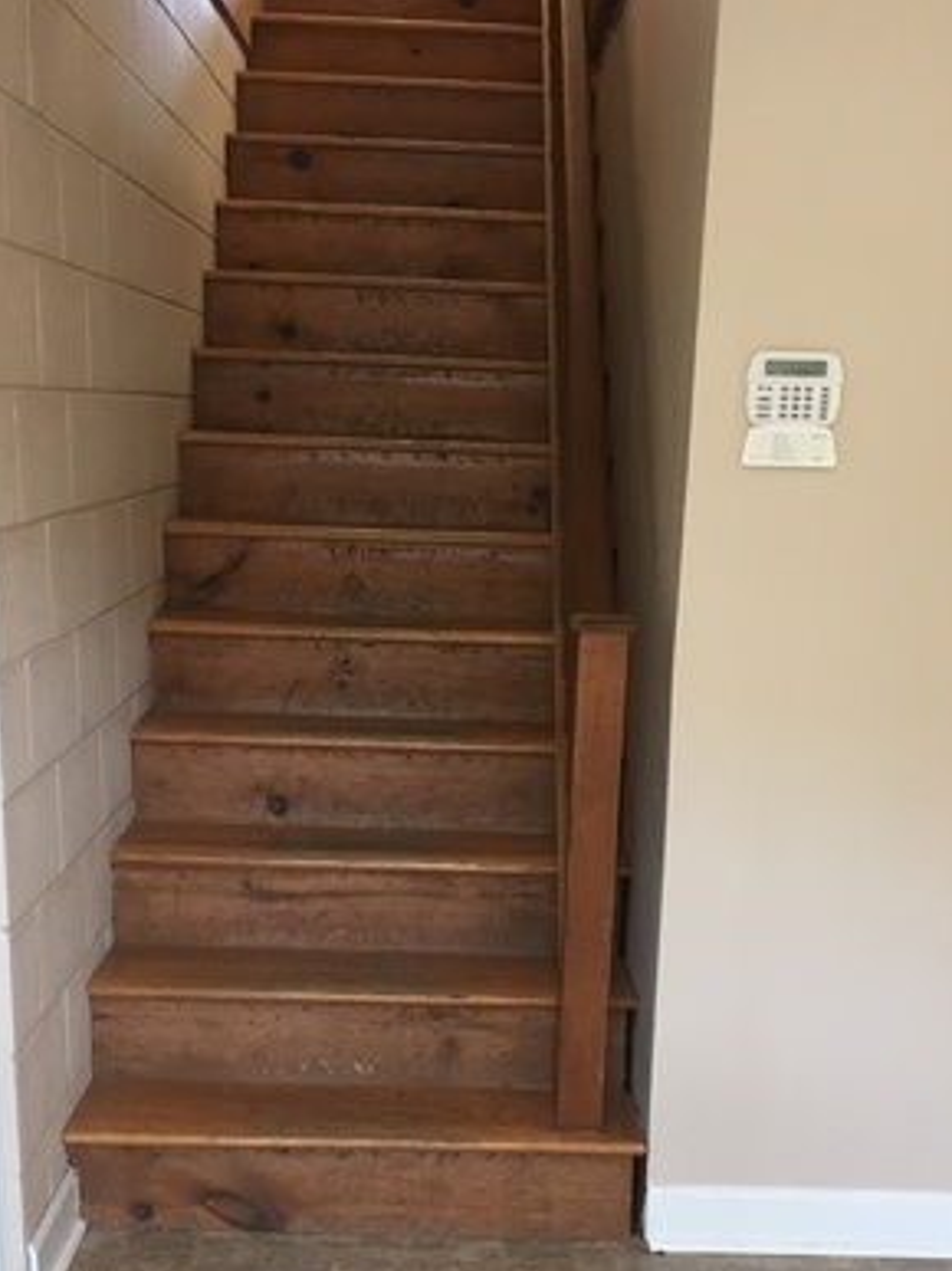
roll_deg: -1.9
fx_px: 1834
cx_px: 492
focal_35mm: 50
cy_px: 987
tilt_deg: -17.4
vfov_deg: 37.1
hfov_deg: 29.1
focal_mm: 4.15
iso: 80
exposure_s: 1/30
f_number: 2.2
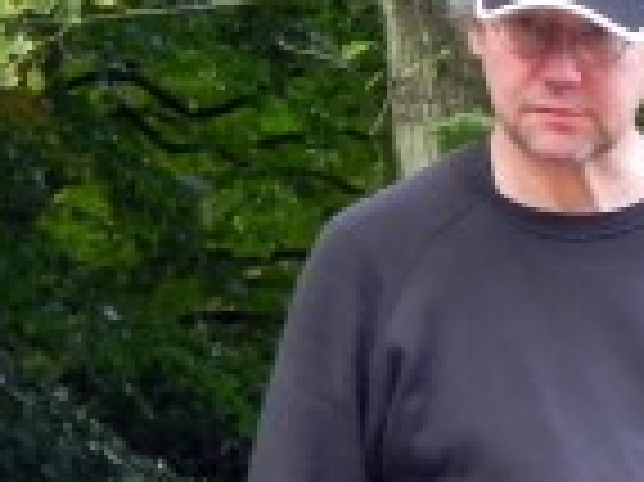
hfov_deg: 2.7
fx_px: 13495
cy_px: 383
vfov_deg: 2.0
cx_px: 1085
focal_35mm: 726
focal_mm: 28.8
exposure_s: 1/30
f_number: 4.5
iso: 180
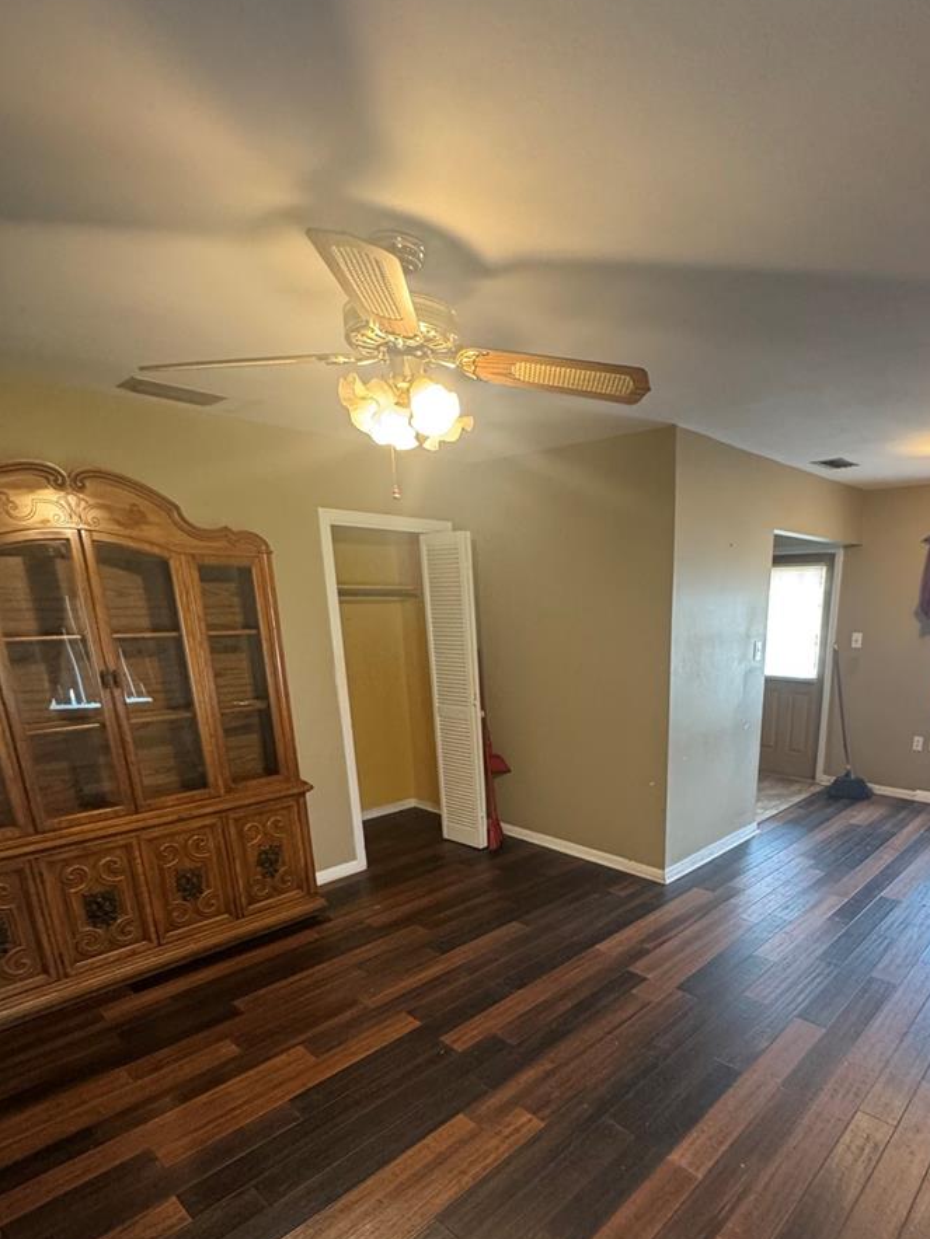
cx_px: 607
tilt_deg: -16.3
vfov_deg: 82.5
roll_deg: +0.2
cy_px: 798
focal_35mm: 19
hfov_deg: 67.1
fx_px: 681
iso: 500
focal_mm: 2.22
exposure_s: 1/60
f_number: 2.2
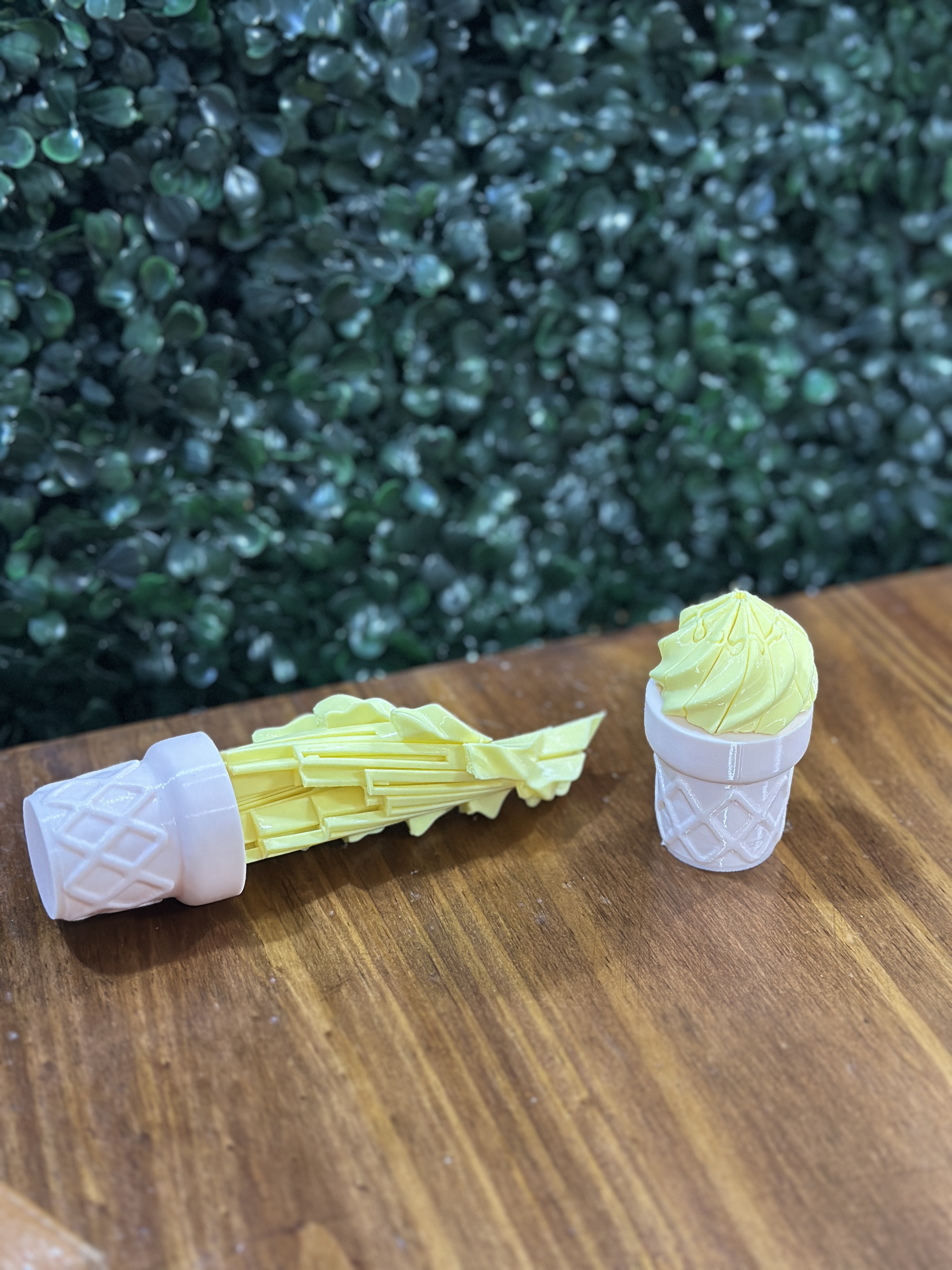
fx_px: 1760
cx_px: 476
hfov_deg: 30.3
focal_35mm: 48
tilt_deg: -30.1
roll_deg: -0.1
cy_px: 635
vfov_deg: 39.7
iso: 500
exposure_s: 1/33
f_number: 1.78
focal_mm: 6.86
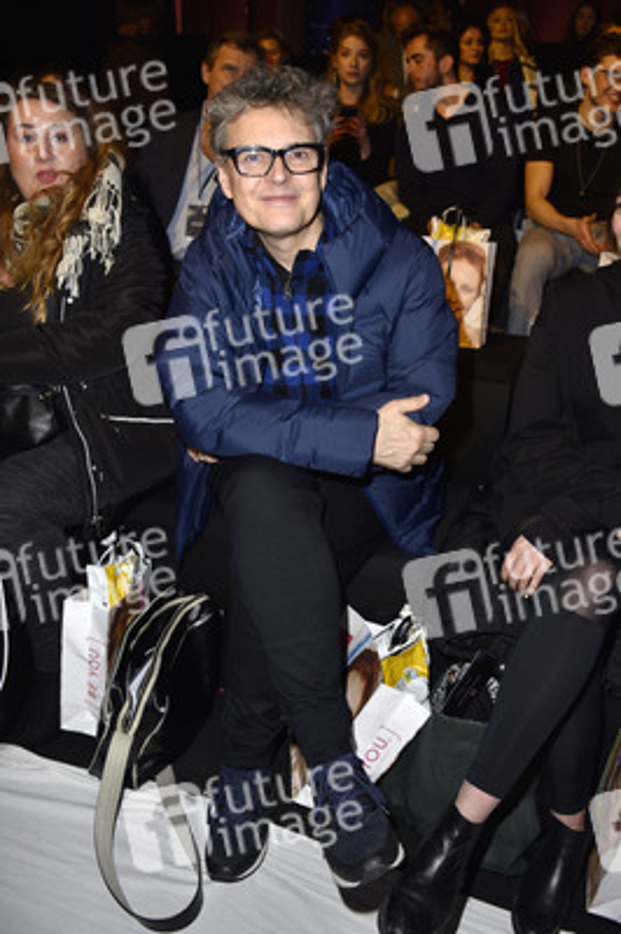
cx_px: 310
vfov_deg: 65.5
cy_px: 467
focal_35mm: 28
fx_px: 726
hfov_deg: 46.3
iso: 320
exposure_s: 1/100
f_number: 5.6
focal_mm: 28
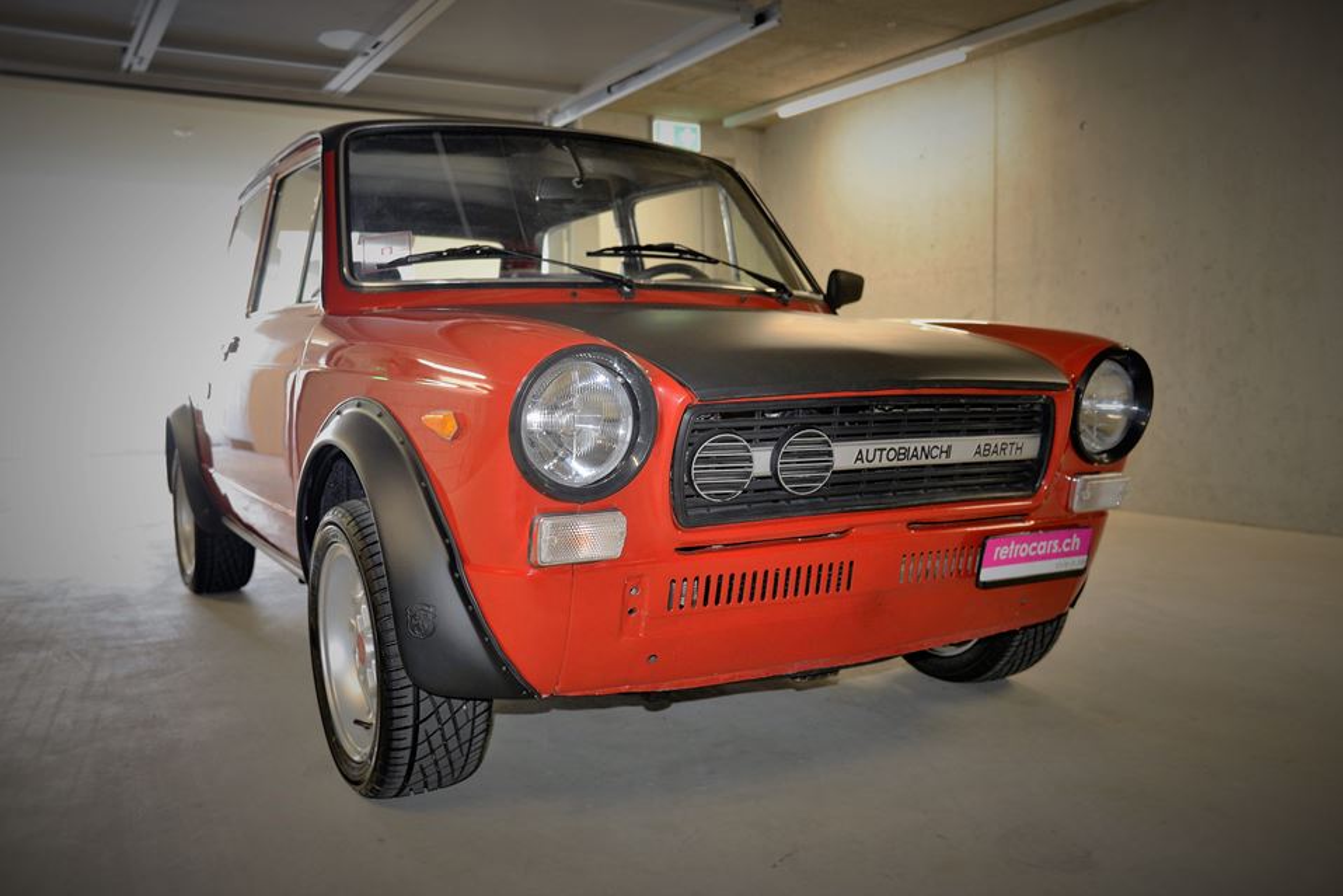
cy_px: 448
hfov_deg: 61.9
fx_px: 1119
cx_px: 672
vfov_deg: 43.6
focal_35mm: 30
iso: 640
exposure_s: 1/60
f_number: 4
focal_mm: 30
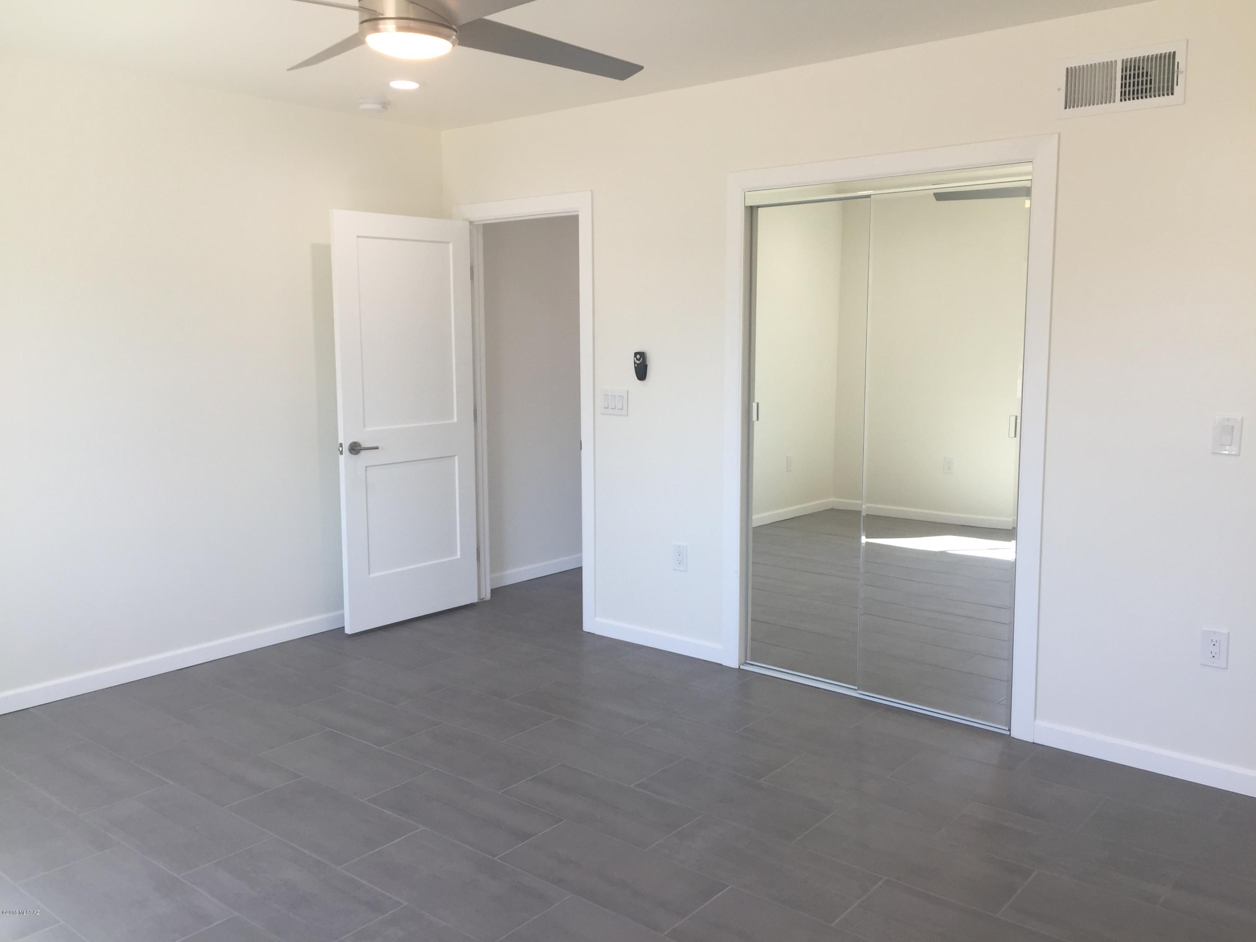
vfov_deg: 48.2
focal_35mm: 29
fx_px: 1052
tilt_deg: -6.7
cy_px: 471
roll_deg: -0.4
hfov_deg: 61.7
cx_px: 628
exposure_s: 1/60
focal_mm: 4.15
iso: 32
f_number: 2.2
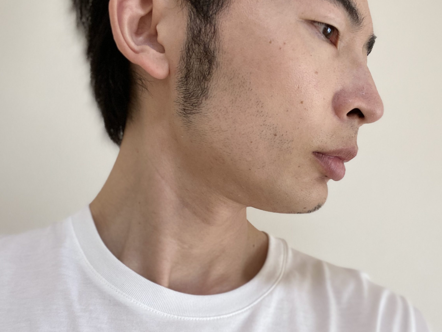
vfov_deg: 41.8
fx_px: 434
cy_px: 170
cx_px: 246
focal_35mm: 34
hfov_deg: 53.8
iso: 64
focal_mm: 2.71
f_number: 2.2
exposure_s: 1/50
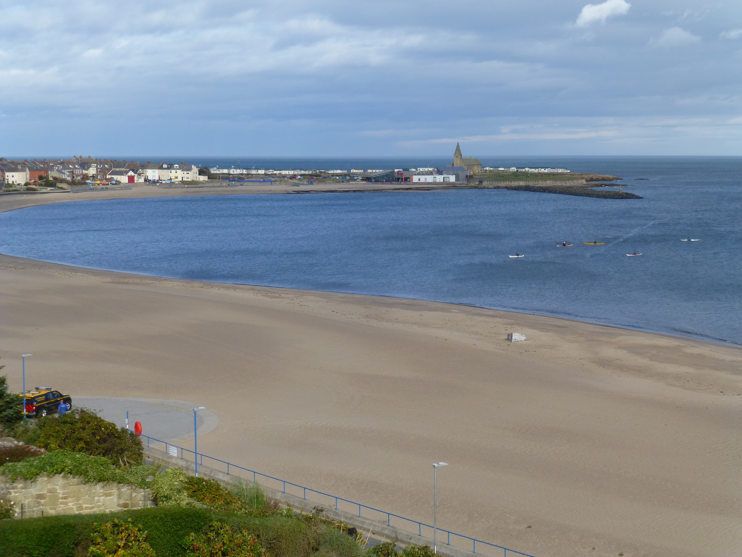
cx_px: 371
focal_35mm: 66
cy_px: 278
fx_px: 1415
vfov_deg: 22.3
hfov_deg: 29.4
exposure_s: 1/640
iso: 100
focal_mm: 11.7
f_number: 4.9
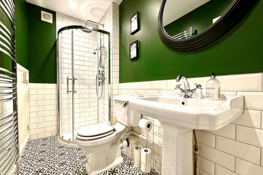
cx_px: 130
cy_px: 91
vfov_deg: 77.3
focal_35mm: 15
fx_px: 110
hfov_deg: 100.4
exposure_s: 1/50
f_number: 2.2
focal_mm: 2.22
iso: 250
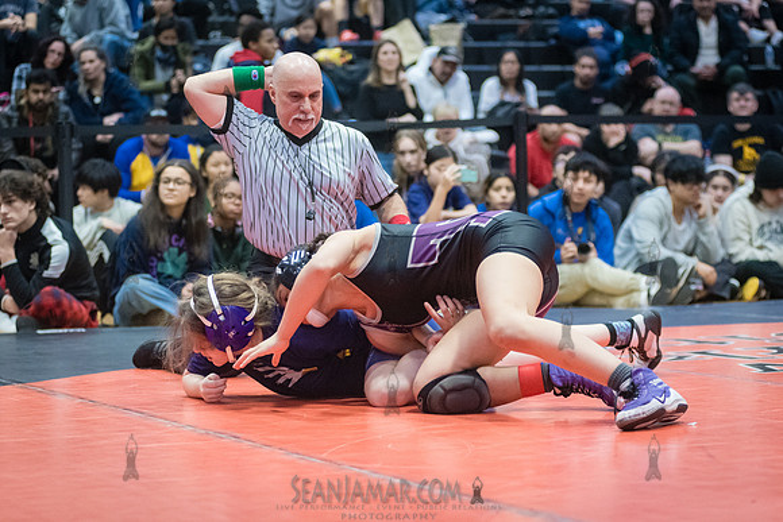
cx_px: 352
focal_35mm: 107
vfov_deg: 12.8
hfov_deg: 19.2
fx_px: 2320
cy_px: 279
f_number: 3.2
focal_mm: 92
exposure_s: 1/500
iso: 8000
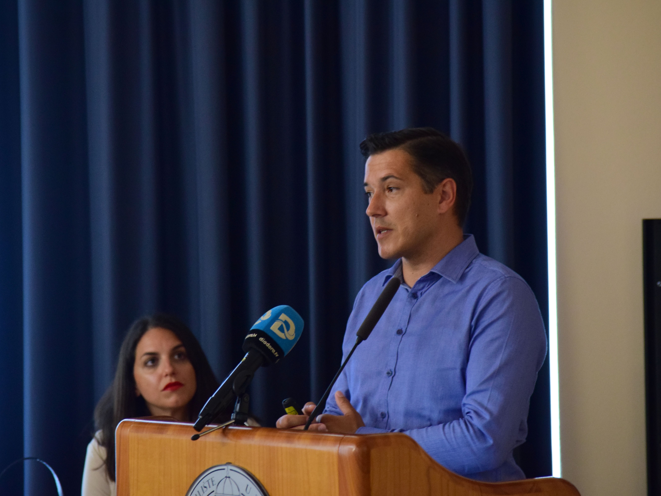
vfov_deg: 7.3
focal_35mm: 204
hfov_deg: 9.7
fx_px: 3887
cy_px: 247
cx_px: 304
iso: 1600
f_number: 4.8
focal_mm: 125
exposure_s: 1/40
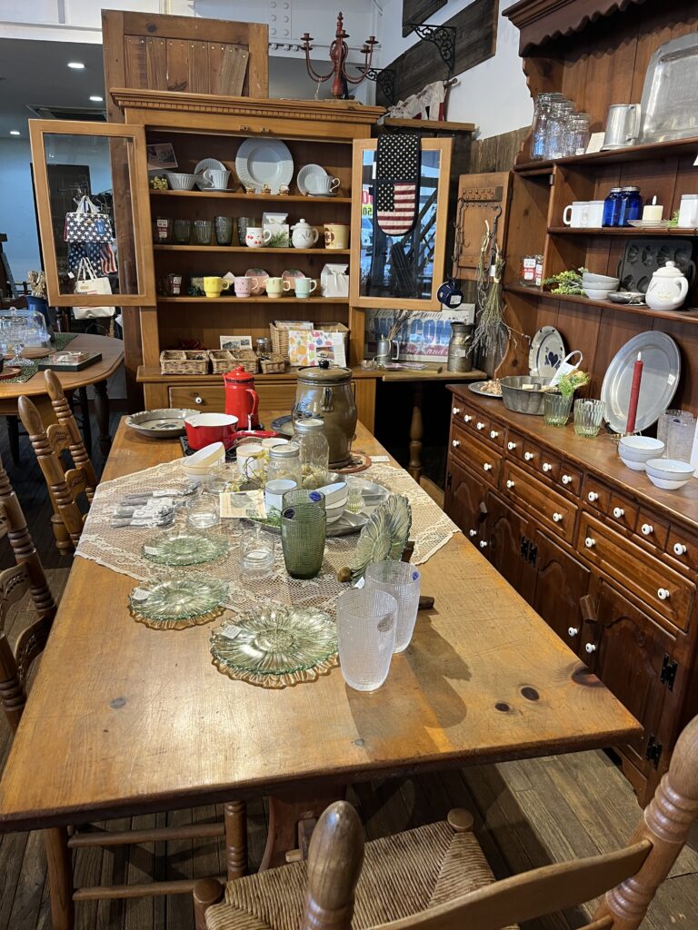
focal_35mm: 26
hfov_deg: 53.1
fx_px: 699
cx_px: 349
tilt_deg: -19.5
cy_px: 465
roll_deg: -1.6
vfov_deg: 67.3
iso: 80
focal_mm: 5.1
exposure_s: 1/50
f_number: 1.6
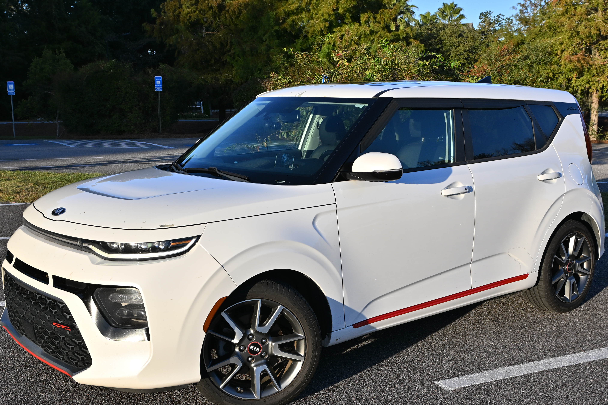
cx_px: 303
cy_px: 201
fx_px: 749
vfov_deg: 30.3
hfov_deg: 44.2
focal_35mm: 44
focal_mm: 21.5
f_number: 7.1
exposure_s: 1/400
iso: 100
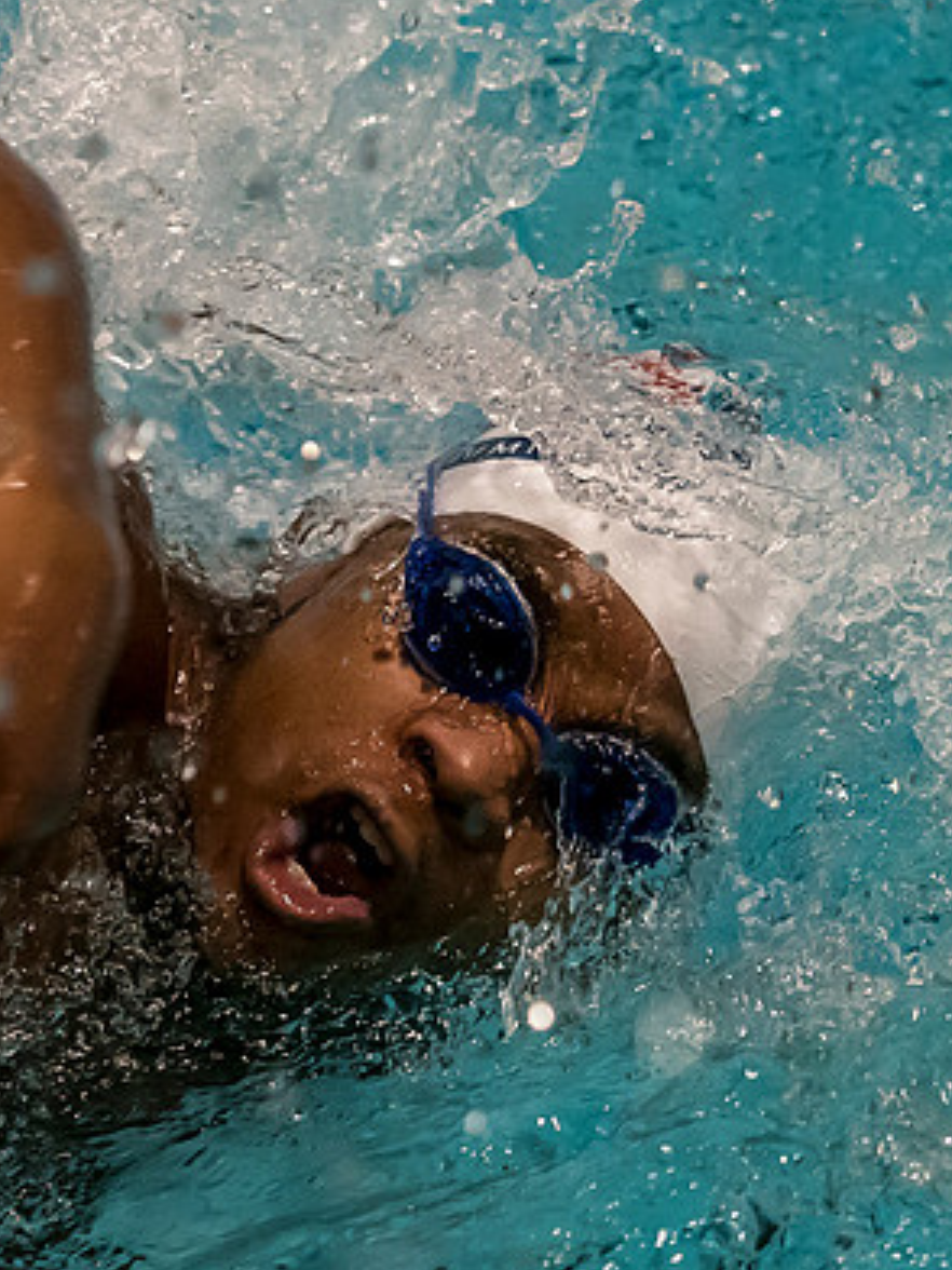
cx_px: 270
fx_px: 8764
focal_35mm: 239
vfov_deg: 8.3
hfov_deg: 6.2
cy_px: 533
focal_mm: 50
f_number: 2.8
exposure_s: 1/1000
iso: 3200
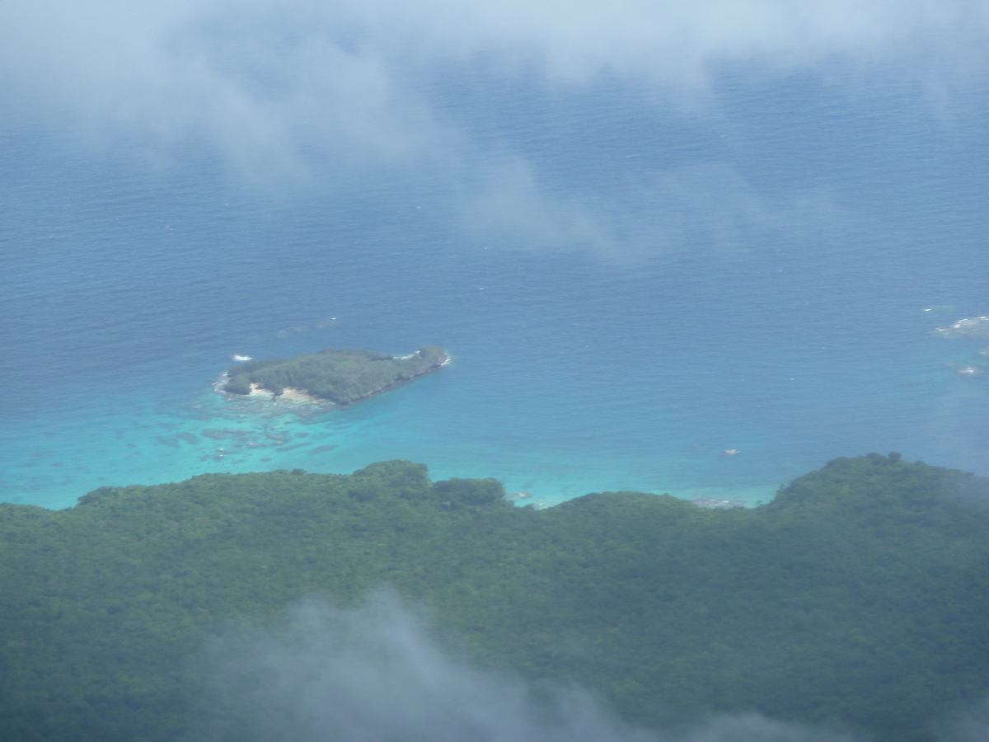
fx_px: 5600
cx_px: 494
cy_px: 371
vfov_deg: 7.6
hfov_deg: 10.1
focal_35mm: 196
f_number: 4.5
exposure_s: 1/250
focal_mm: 32.1
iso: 80
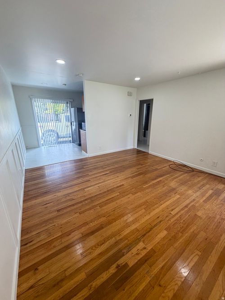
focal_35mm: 14
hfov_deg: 85.7
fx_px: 121
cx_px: 112
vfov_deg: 102.1
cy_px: 150
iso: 100
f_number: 2.2
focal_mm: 2.22
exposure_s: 1/120
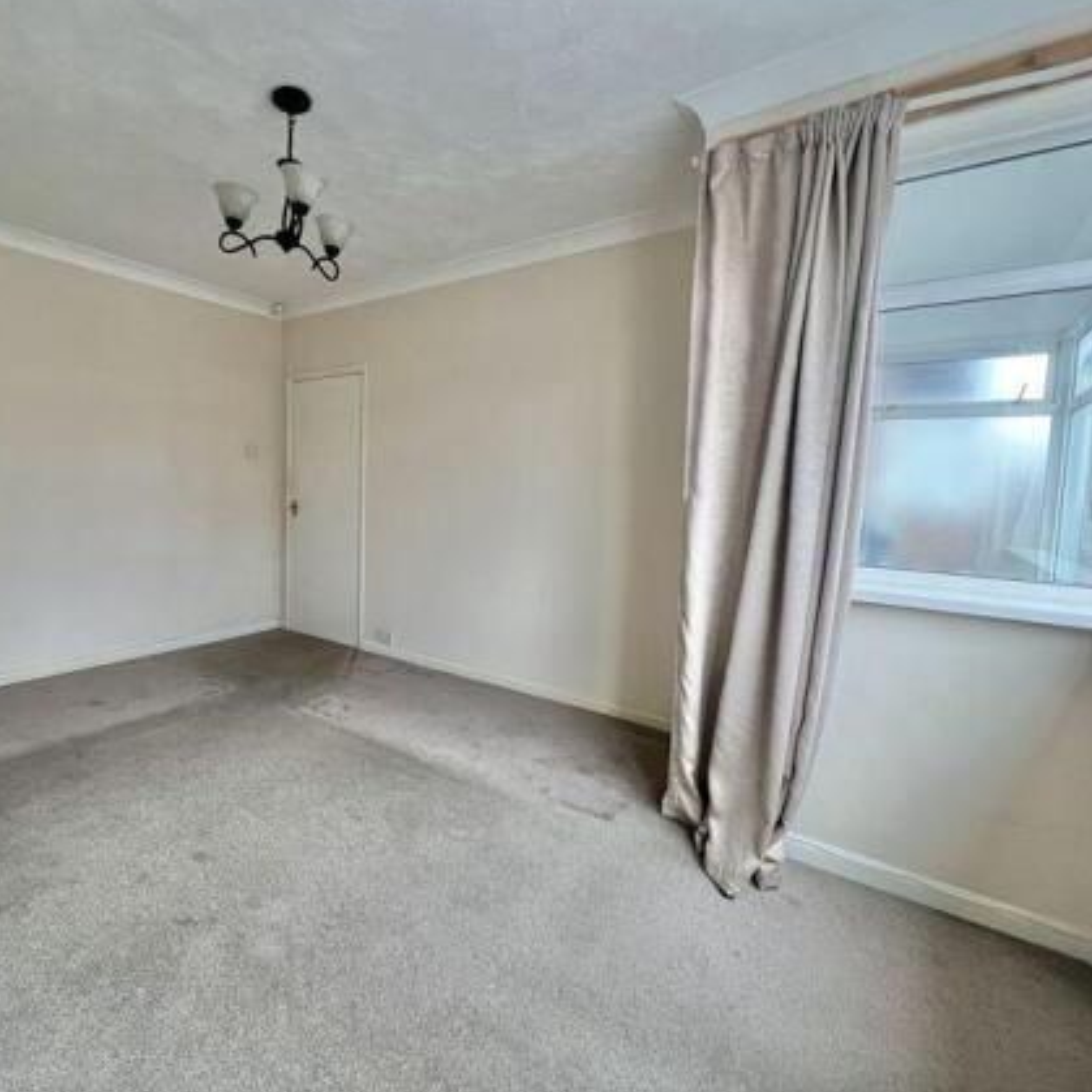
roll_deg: -1.4
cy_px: 536
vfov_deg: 87.4
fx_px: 571
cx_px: 437
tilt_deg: -5.1
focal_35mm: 16
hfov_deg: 86.3
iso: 250
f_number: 1.8
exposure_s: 1/60
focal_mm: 1.57
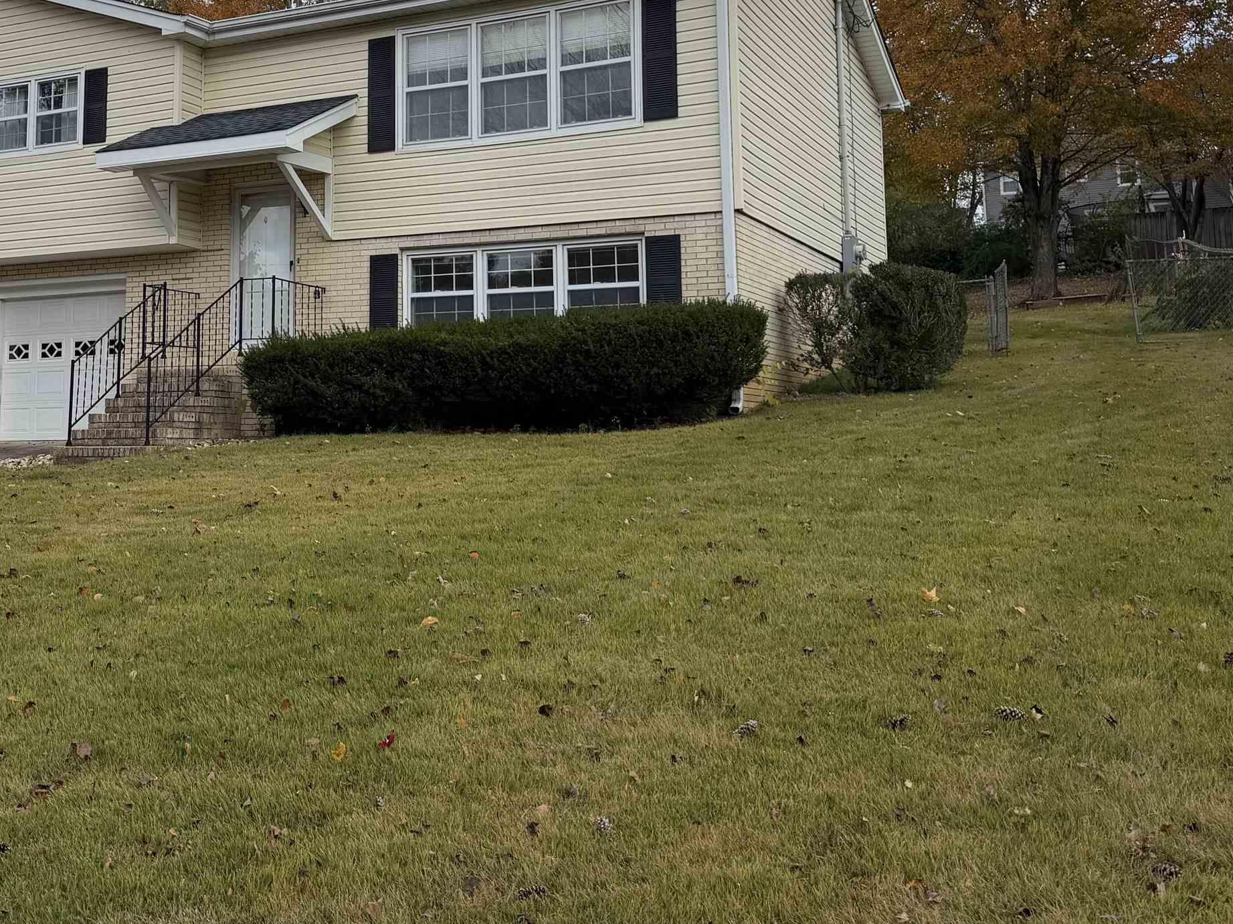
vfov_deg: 35.2
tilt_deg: +6.9
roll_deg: +0.2
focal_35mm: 40
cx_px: 321
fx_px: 1425
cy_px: 235
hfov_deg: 45.3
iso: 80
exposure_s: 1/3145
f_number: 1.78
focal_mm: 6.76
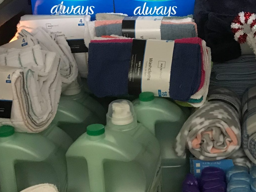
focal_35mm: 70
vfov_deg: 21.0
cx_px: 242
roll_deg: +0.6
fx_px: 518
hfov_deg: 26.6
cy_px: 78
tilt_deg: -19.7
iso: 100
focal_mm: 3.99
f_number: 1.8
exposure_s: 1/12
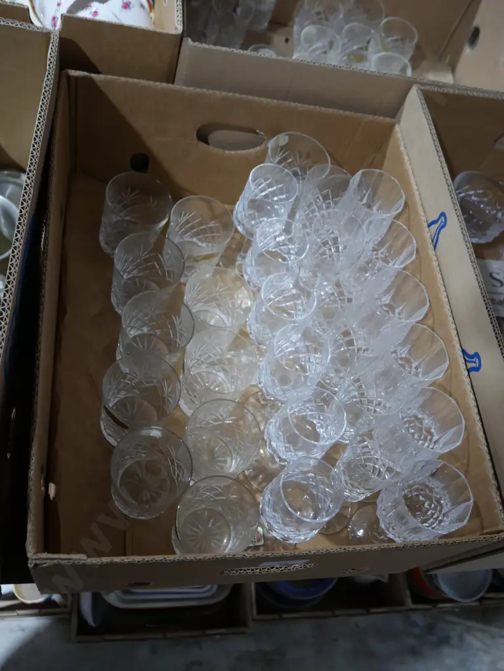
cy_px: 336
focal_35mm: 32
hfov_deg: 44.2
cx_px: 252
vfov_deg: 56.8
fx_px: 621
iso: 640
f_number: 3.6
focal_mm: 16
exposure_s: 1/60
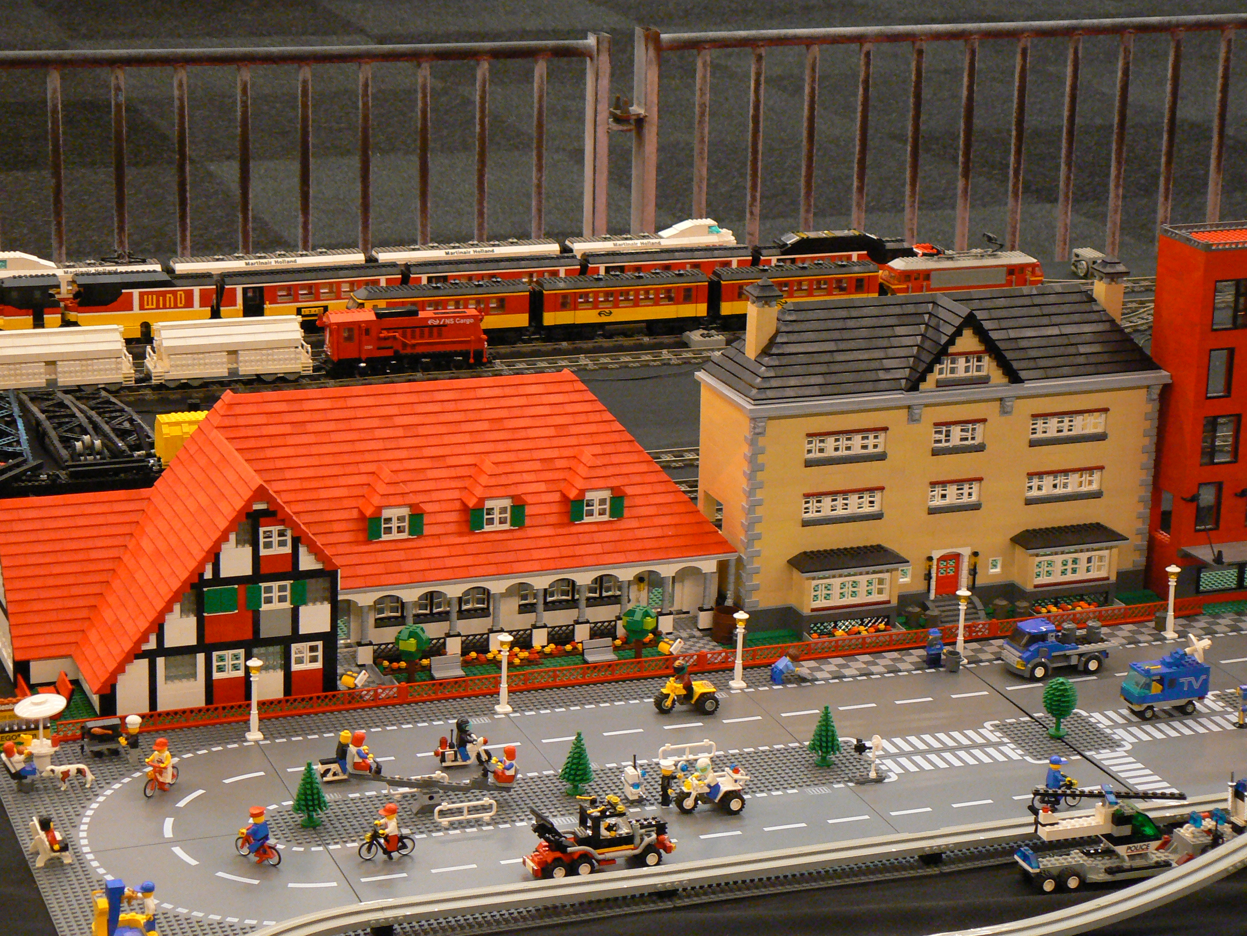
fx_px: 2954
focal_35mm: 82
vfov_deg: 18.0
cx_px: 624
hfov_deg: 23.8
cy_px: 468
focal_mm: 13.7
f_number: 3.2
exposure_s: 1/5
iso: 200
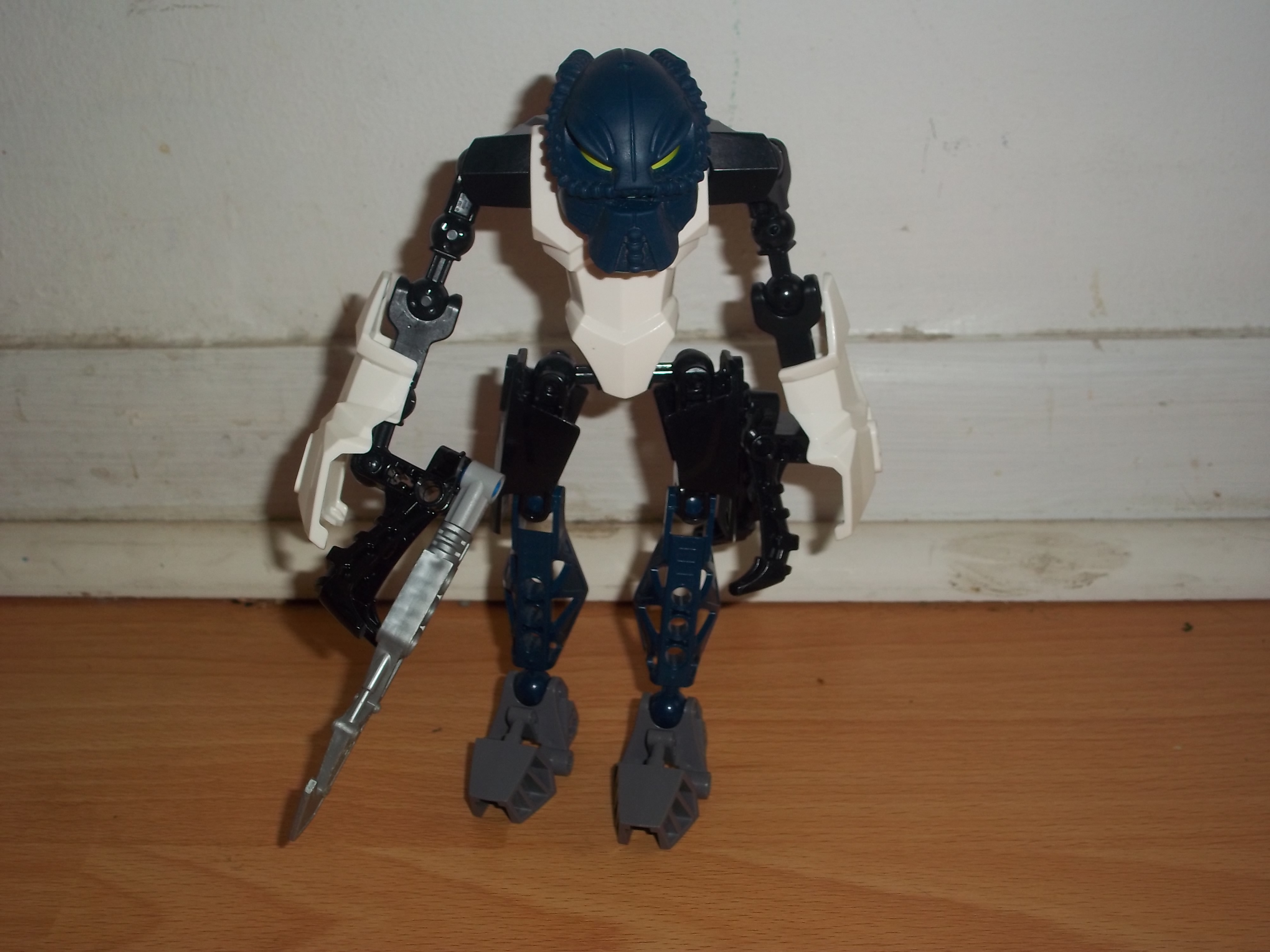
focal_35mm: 46
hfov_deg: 41.2
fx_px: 1688
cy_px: 476
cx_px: 635
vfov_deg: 31.5
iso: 80
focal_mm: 8.2
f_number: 3.5
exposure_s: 1/40
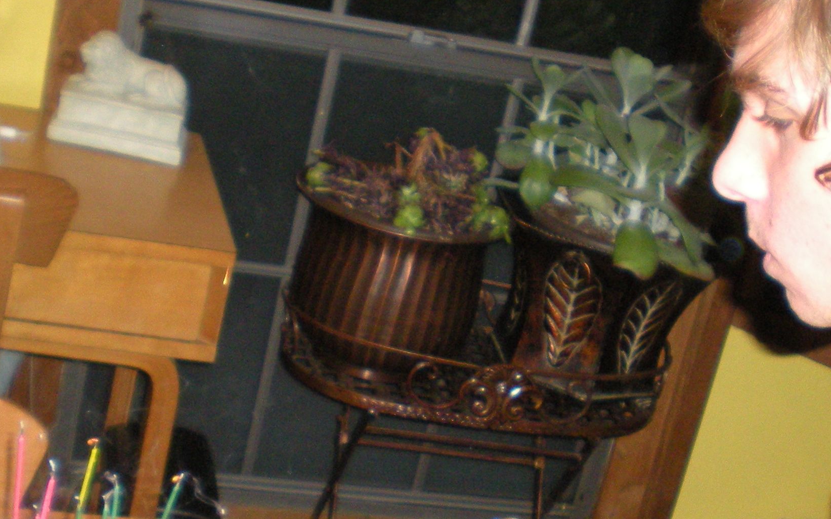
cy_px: 329
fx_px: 1812
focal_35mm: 80
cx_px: 490
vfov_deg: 16.3
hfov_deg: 25.8
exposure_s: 1/60
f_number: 3.1
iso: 247
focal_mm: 6.3
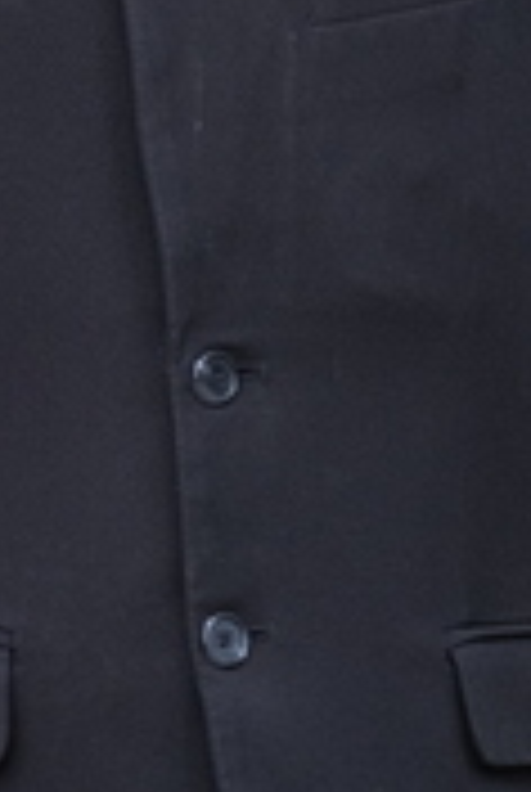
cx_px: 178
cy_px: 81
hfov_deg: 4.5
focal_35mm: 305
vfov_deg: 6.7
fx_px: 6721
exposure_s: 1/2700
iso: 1600
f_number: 2
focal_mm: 56
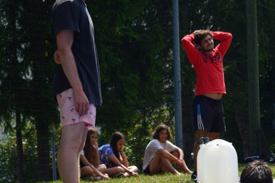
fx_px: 1091
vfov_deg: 9.5
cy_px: 197
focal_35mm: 143
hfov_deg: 14.2
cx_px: 256
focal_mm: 38
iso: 200
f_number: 4.8
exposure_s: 1/1600
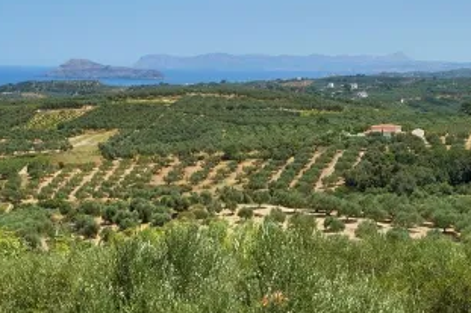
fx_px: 1059
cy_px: 101
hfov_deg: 25.0
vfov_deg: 16.8
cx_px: 203
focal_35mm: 81
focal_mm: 28
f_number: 11
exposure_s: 1/160
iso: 100
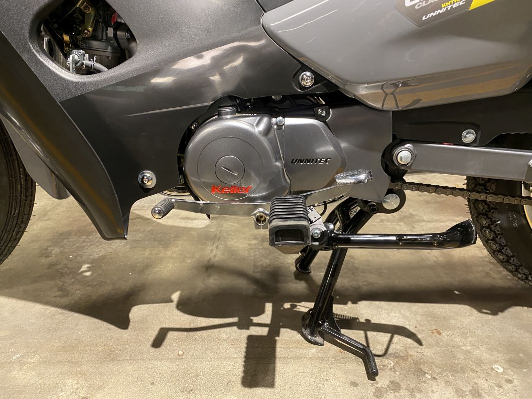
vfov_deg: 53.1
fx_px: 400
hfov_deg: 67.3
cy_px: 200
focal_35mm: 26
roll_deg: +1.3
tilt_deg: -22.4
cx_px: 266
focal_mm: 4.25
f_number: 1.8
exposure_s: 1/50
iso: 400
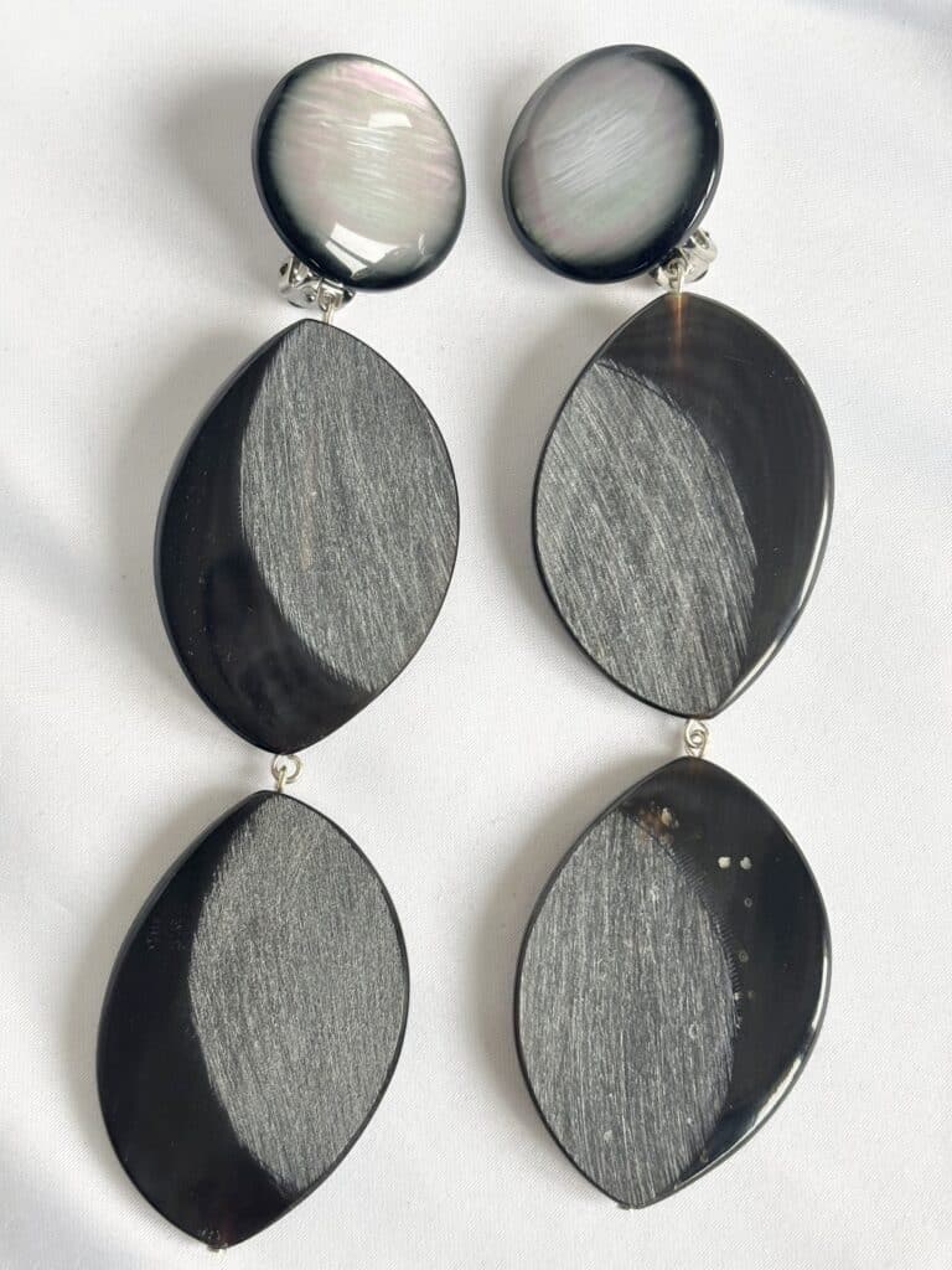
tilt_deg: -80.3
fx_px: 1907
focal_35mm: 52
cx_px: 476
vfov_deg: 36.8
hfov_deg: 28.0
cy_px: 635
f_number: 1.6
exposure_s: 1/86
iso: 50
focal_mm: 5.96
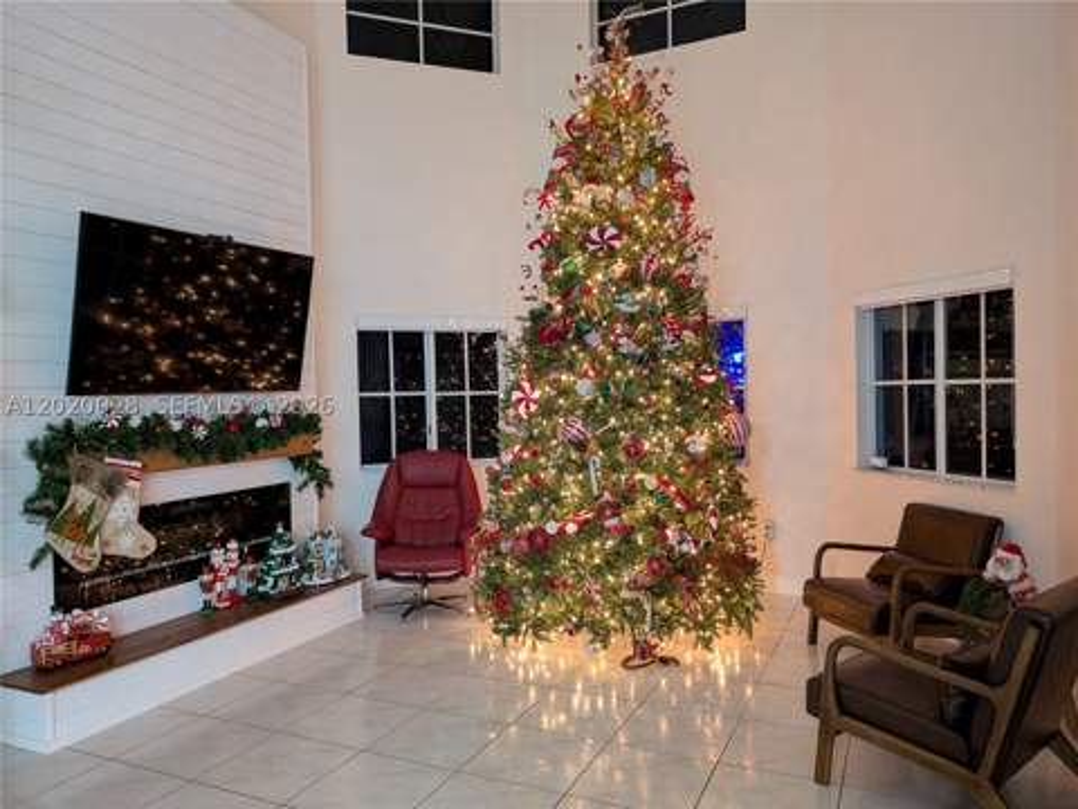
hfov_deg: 71.6
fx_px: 747
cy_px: 404
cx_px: 539
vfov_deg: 56.8
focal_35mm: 24
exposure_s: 1/24
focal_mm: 6.9
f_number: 1.68
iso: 540
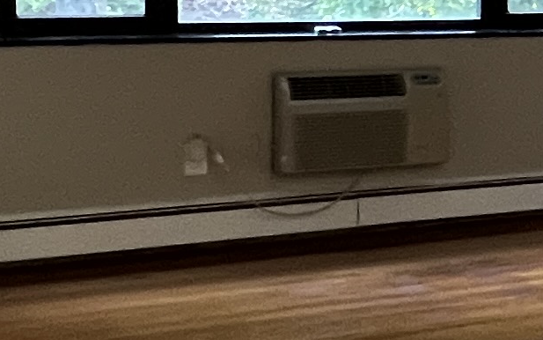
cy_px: 28
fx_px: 1332
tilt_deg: -5.1
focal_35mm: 90
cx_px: 911
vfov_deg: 14.4
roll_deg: -2.1
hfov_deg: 18.9
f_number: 1.8
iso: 500
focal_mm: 1.57
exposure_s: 1/60
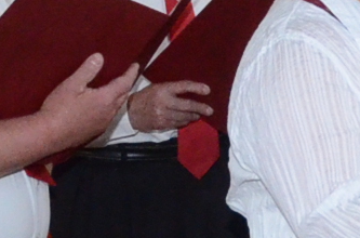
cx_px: 1034
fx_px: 1994
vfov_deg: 6.7
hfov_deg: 8.7
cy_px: -156
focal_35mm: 200
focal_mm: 18
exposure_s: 1/60
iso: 3200
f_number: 10
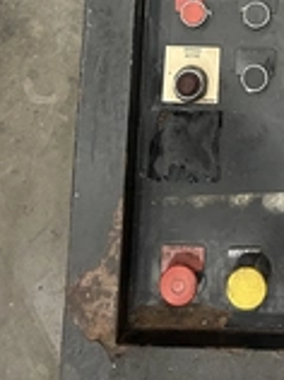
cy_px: -41
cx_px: 282
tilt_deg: -80.3
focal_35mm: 66
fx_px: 724
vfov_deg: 27.0
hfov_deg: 21.4
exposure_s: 1/40
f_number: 1.5
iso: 400
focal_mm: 5.7
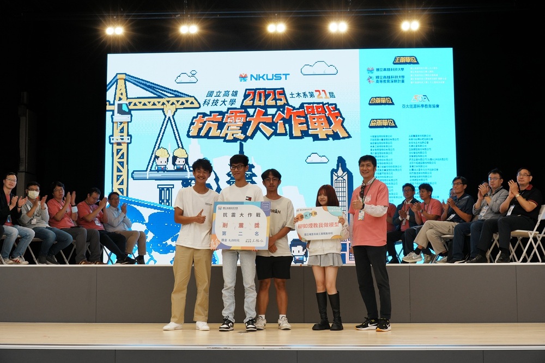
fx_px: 757
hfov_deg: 39.6
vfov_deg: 27.0
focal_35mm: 50
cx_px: 272
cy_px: 182
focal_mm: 50
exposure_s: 1/50
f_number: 11
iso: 1000
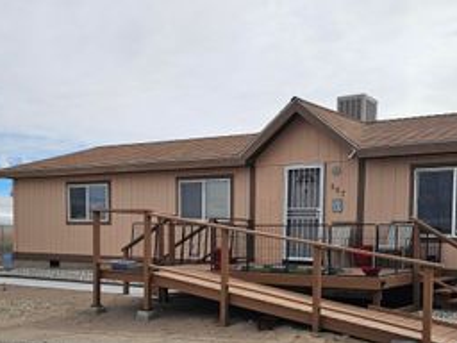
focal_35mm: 45
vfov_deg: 31.4
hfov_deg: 41.7
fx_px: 594
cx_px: 293
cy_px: 274
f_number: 1.7
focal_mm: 6.3
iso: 10
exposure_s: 1/1542
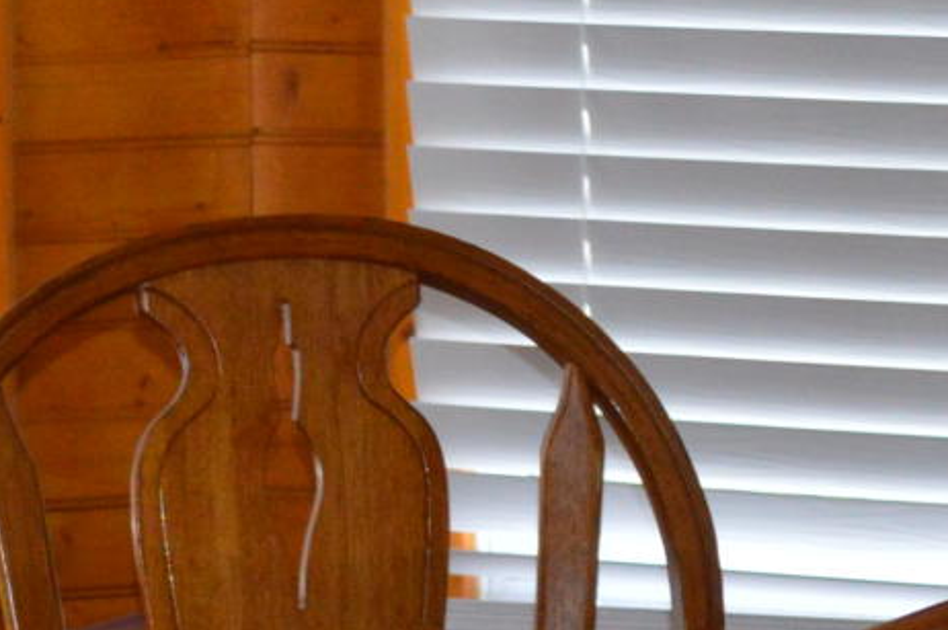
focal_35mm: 292
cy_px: 675
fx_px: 7681
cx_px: 414
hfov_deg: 7.1
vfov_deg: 4.7
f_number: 4.5
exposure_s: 1/60
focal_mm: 30
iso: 720
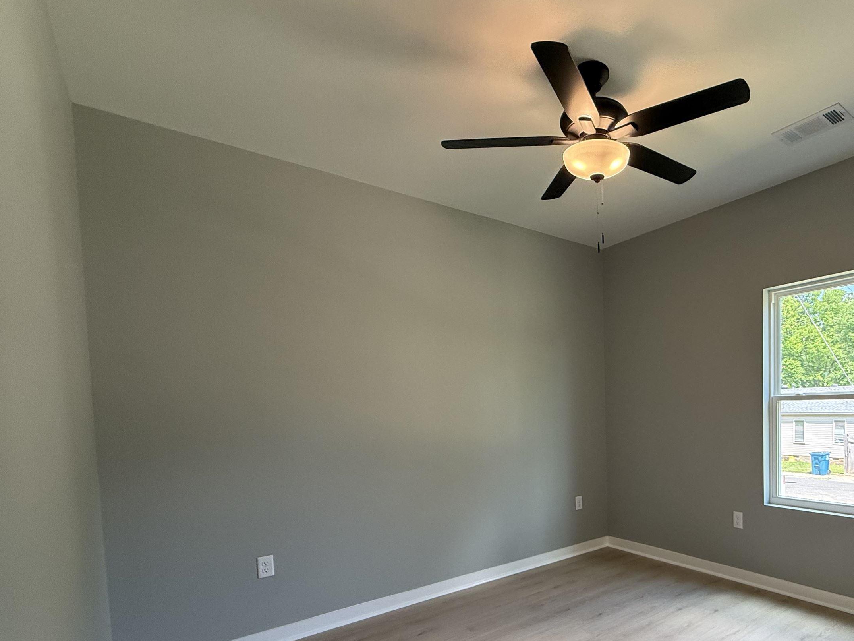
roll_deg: +1.3
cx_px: 596
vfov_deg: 64.1
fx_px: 493
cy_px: 434
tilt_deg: -1.9
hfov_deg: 78.0
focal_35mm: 20
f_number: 2.2
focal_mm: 2.22
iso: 160
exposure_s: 1/120
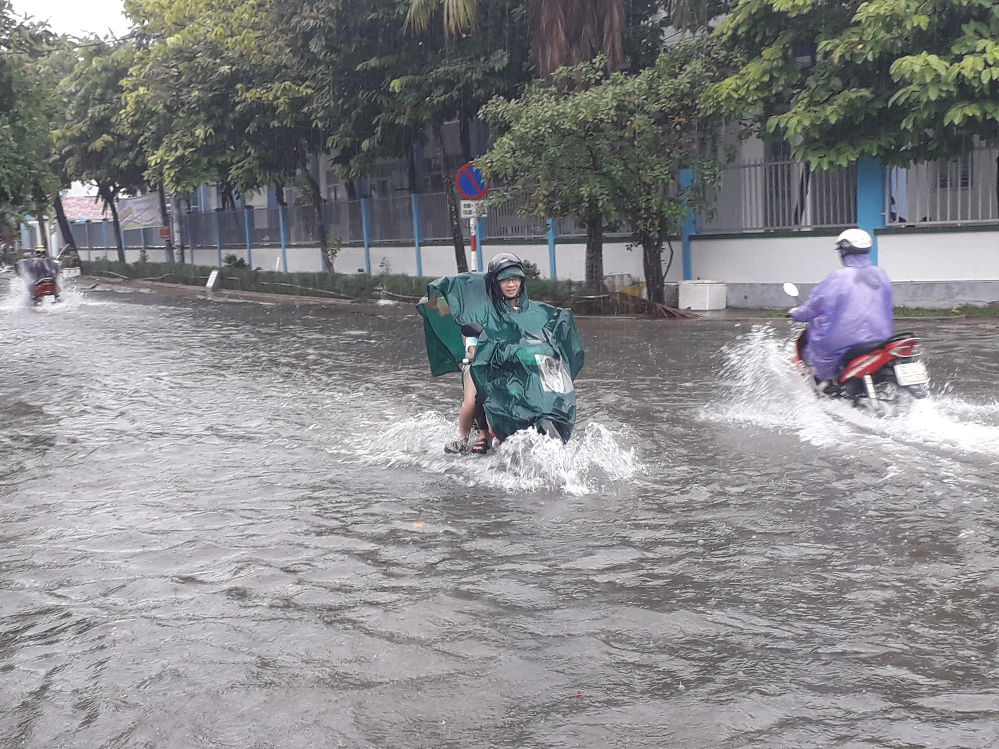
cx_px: 500
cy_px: 374
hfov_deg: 65.3
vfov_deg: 51.4
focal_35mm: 27
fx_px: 779
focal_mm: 3.6
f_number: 1.9
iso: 50
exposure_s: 1/100
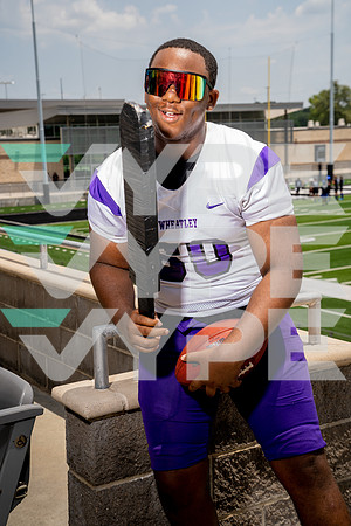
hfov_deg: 22.6
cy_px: 263
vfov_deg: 33.4
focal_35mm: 60
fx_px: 877
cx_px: 176
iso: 100
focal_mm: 60
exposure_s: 1/250
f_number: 7.1
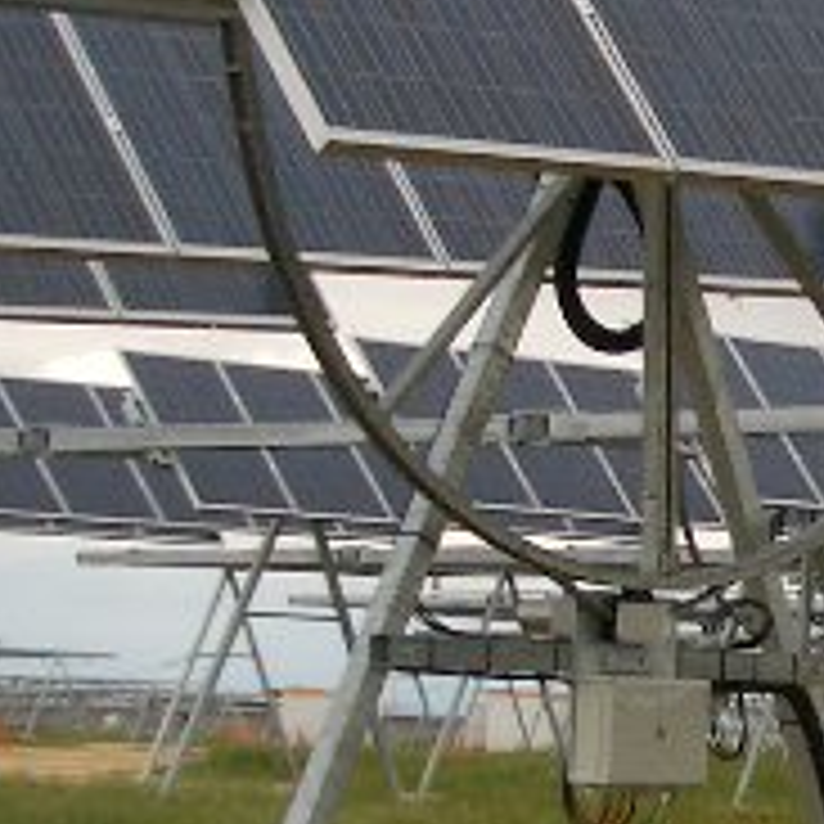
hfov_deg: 9.8
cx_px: 1189
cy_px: 500
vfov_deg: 10.1
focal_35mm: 173
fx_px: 4659
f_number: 4.3
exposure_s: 1/320
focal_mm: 5.8
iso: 50
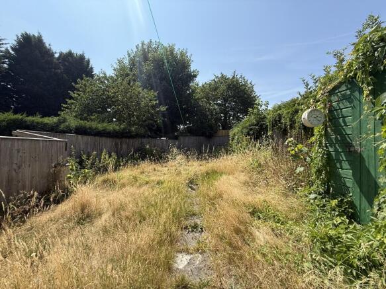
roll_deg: -0.1
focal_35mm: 14
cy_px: 144
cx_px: 193
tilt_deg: +1.6
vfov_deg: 85.7
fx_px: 156
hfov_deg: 102.1
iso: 50
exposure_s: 1/1145
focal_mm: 2.22
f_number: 2.2
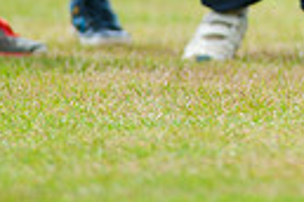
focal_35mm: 1346
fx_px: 11365
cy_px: -247
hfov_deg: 1.5
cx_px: 358
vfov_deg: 1.0
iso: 400
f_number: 5.6
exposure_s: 1/2500
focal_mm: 300
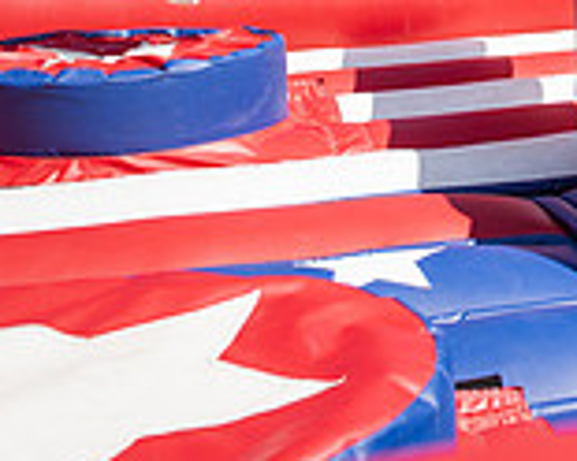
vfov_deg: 15.4
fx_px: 1622
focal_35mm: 95
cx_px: 748
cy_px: -143
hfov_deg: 18.7
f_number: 4.5
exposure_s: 1/800
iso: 125
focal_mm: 27
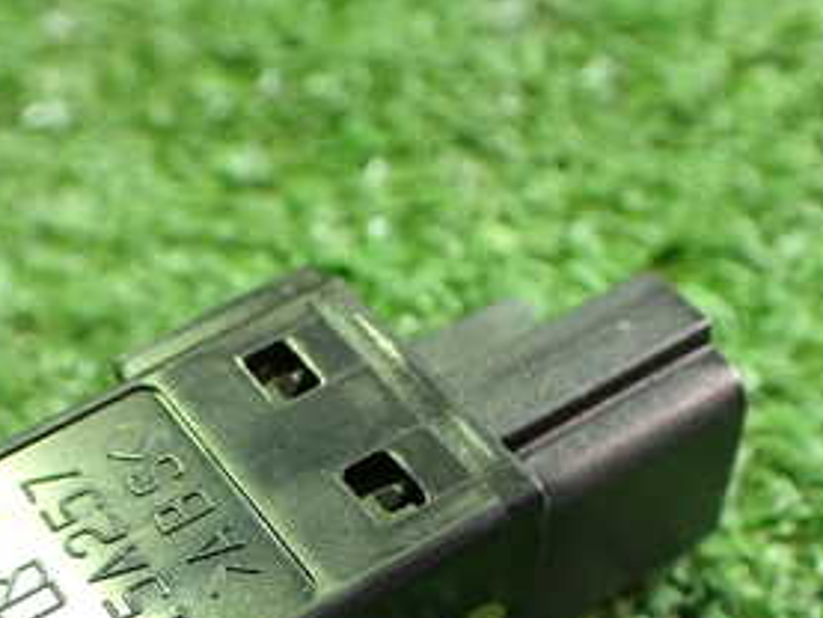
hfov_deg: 29.6
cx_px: 285
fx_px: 1546
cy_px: 618
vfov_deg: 21.8
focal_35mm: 65
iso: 800
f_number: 2.3
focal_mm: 5.4
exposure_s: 1/30
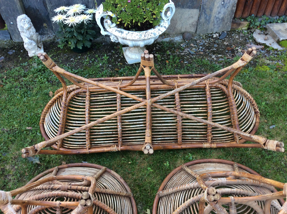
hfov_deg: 56.9
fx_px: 265
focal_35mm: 32
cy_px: 107
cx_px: 144
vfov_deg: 44.1
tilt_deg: -47.2
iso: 40
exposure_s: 1/50
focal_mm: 3.3
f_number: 2.4
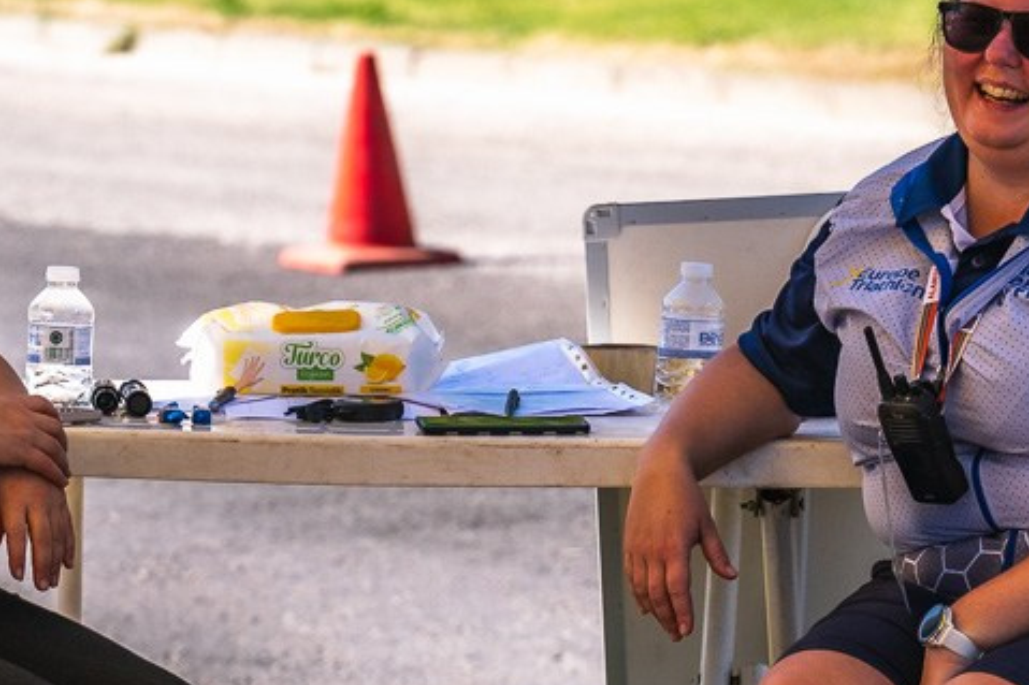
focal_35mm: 321
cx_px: 361
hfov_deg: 6.4
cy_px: 562
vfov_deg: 4.3
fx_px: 9172
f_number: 5
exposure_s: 1/1600
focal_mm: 120
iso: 250
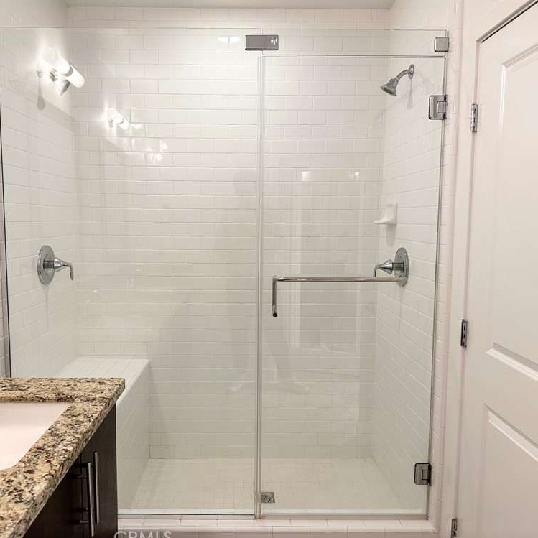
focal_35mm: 29
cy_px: 272
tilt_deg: -6.6
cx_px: 239
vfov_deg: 55.6
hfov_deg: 55.5
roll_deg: -0.7
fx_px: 510
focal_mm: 6.86
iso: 125
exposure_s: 1/60
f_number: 1.78
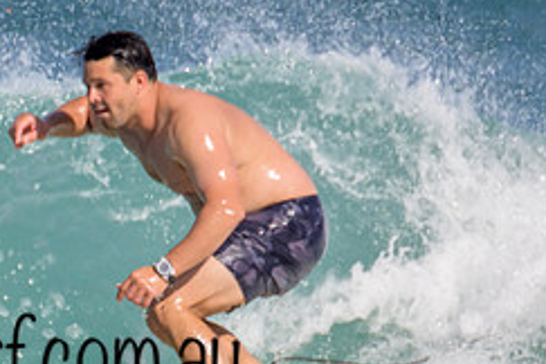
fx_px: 31241
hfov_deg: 1.0
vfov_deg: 0.7
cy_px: 333
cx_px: 34
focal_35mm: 2060
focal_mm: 800
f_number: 11
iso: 720
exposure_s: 1/2000
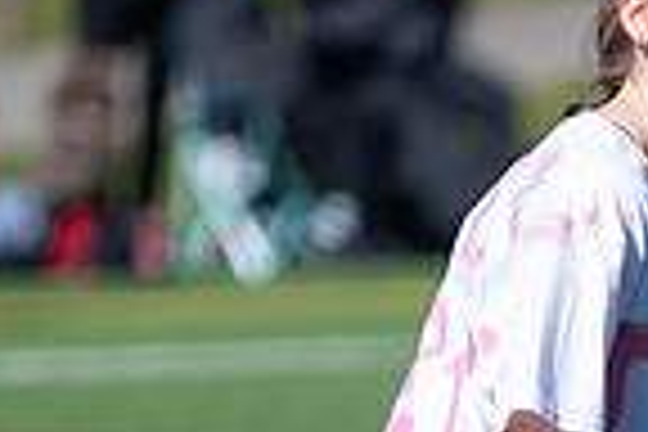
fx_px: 24784
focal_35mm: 1377
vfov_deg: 1.0
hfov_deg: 1.5
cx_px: 1198
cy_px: 1055
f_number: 2.8
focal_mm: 200
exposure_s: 1/2000
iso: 100
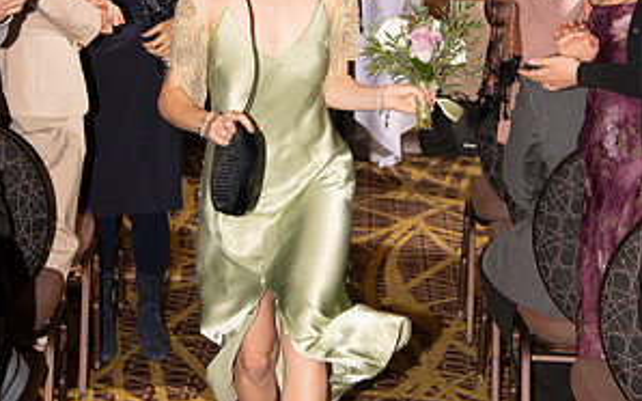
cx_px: 321
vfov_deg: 8.7
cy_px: 60
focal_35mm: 151
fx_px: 2641
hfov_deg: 13.9
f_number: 7.1
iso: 1000
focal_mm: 98
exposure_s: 1/160
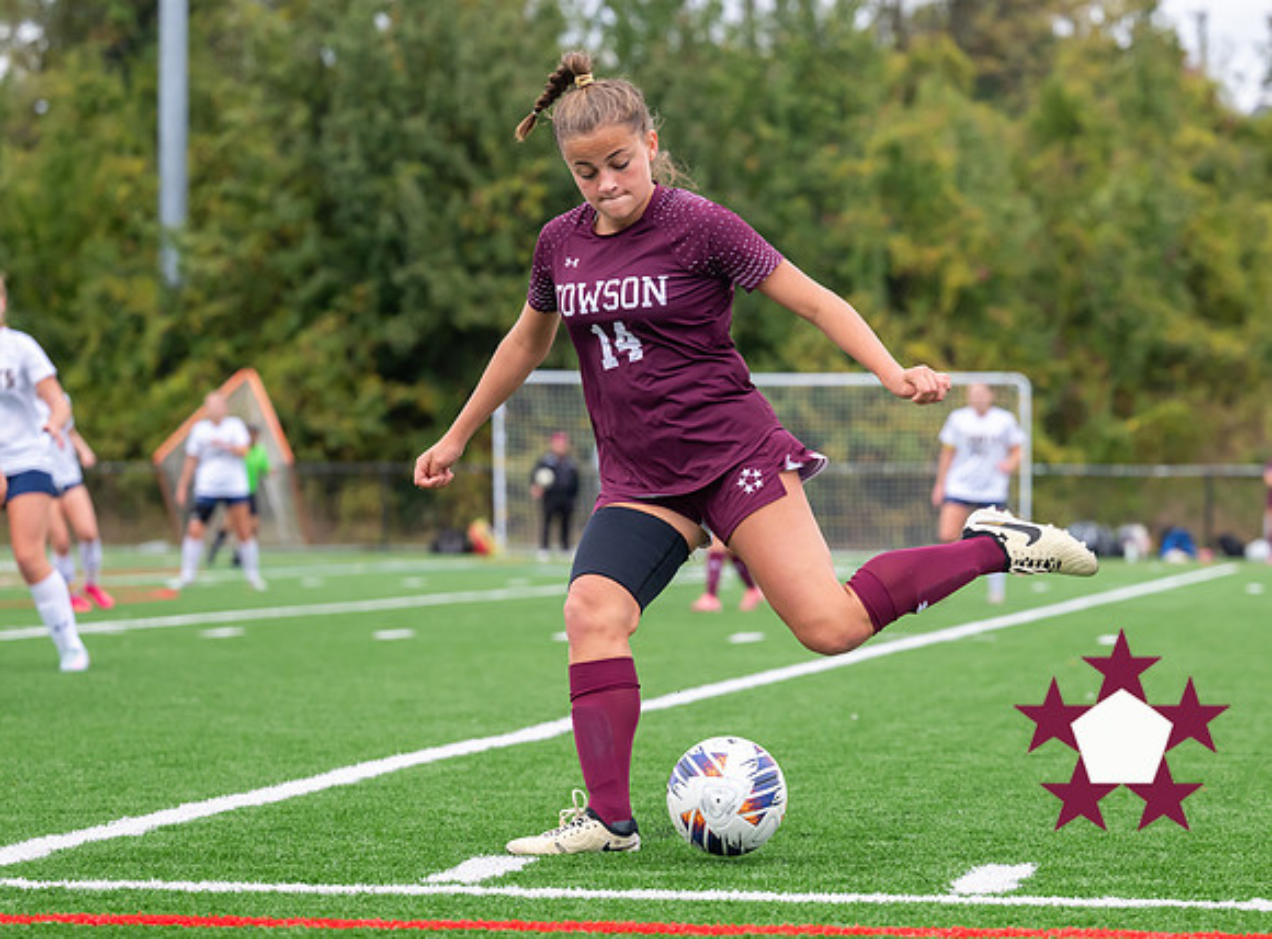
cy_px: 484
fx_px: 4637
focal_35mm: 127
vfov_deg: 11.6
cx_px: 792
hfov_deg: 15.6
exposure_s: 1/1600
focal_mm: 86
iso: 640
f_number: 3.2
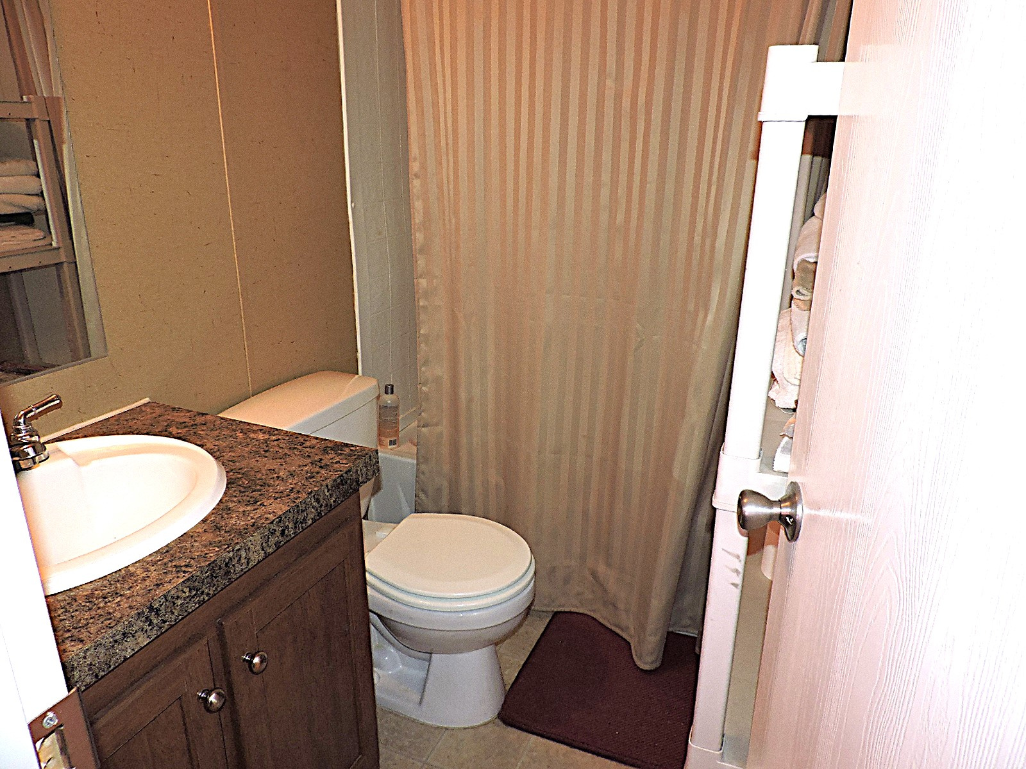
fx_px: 711
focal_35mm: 24
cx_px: 513
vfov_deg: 56.8
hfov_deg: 71.6
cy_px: 384
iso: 200
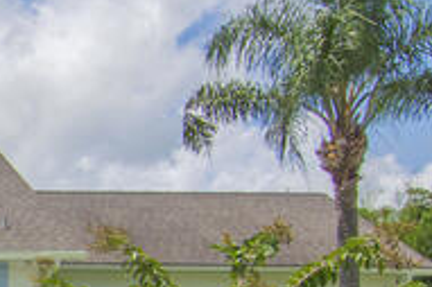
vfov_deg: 18.7
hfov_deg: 20.6
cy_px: 340
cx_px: -344
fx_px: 828
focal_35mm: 69
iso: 320
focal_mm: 11
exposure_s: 1/250
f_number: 18
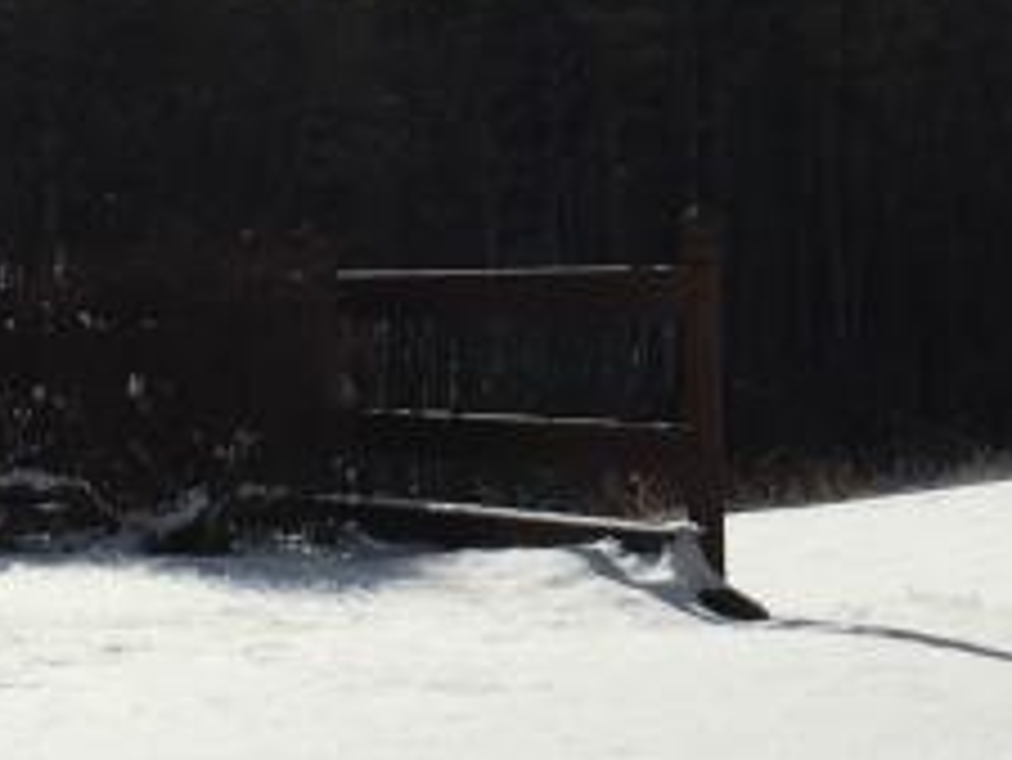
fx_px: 3861
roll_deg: +1.9
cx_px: 661
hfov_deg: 14.9
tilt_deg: +3.0
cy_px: -130
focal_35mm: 132
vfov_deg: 11.1
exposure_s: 1/7937
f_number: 2.2
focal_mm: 4.15
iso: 32
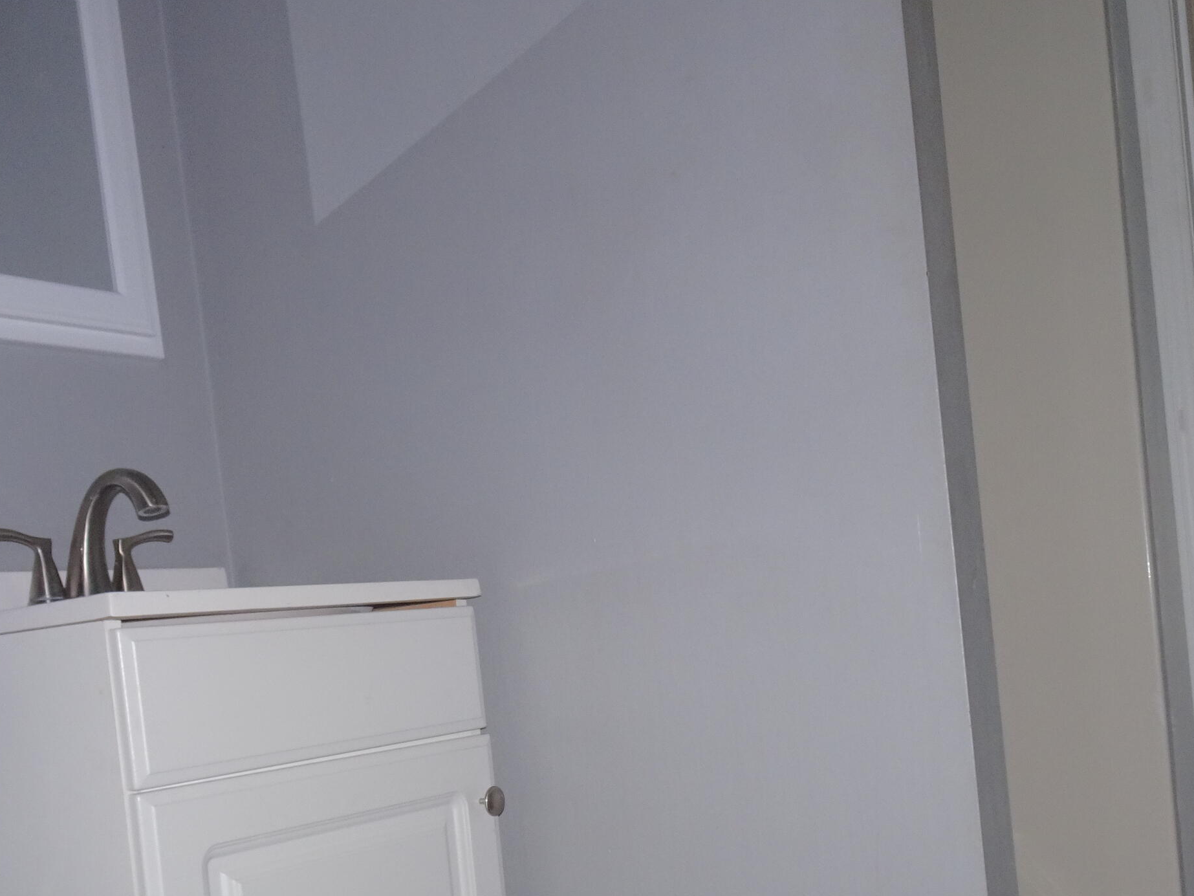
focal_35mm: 39
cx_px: 609
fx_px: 1345
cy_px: 694
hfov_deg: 47.9
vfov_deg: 35.8
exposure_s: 1/30
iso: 200
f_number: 3.5
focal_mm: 4.1
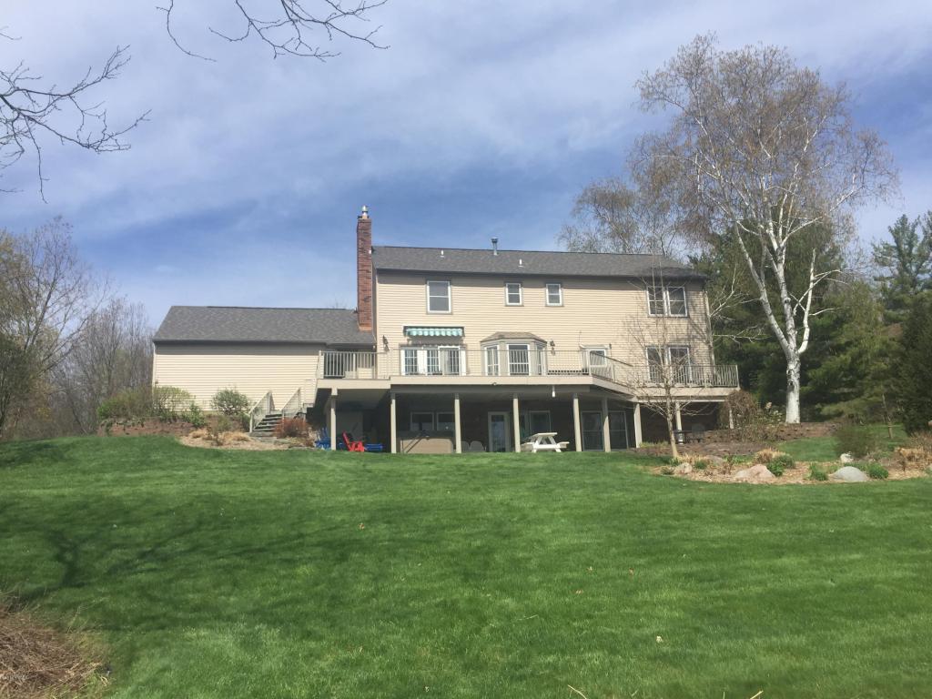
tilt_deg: +8.8
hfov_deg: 61.7
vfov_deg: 48.2
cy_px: 350
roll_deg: +1.1
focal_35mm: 29
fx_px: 781
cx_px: 466
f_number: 2.2
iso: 32
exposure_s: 1/2326
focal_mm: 4.15
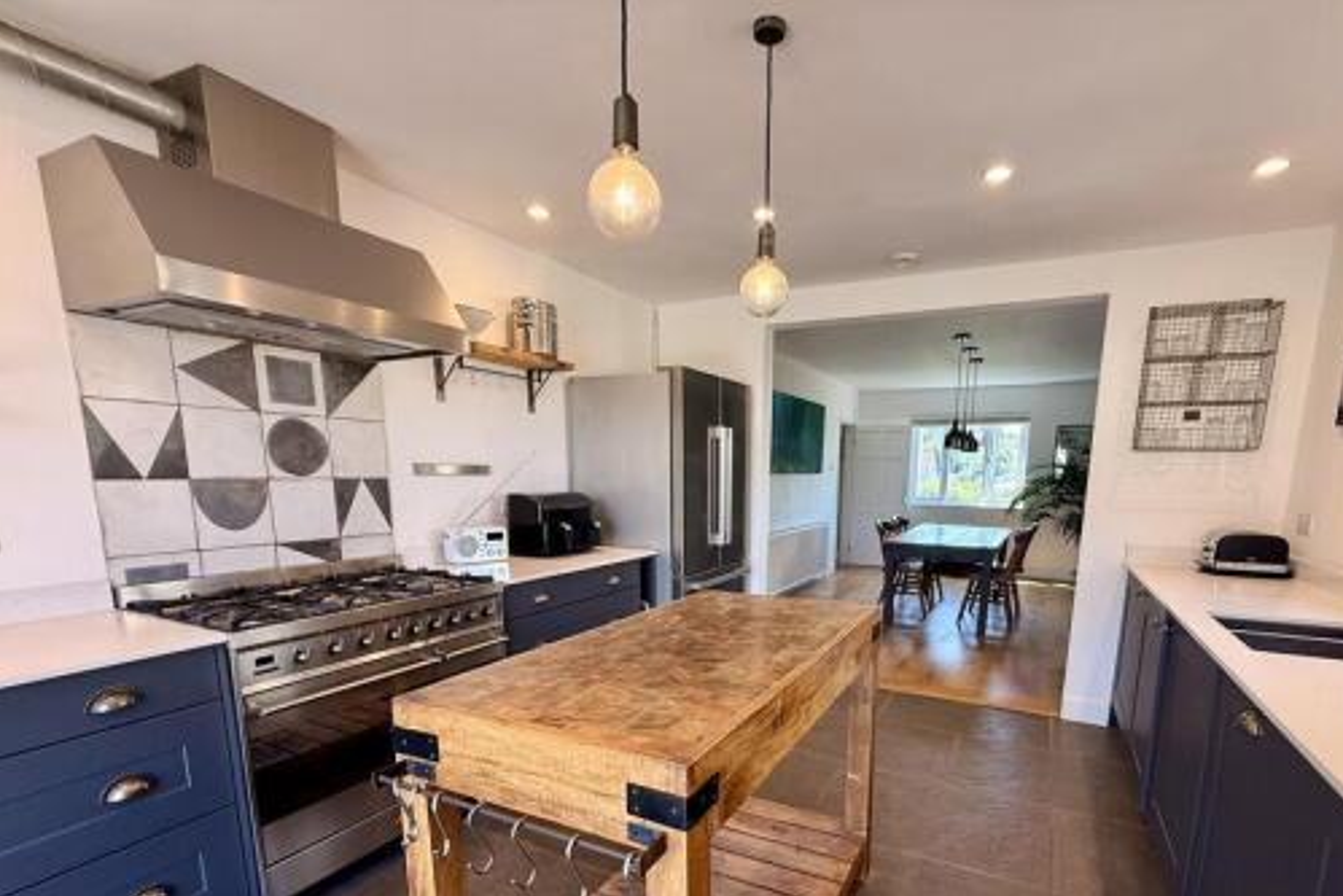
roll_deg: -1.1
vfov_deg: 68.8
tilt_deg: -9.6
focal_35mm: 17
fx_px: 634
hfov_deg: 93.0
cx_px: 739
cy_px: 585
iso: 80
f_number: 2.2
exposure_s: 1/100
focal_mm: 2.22
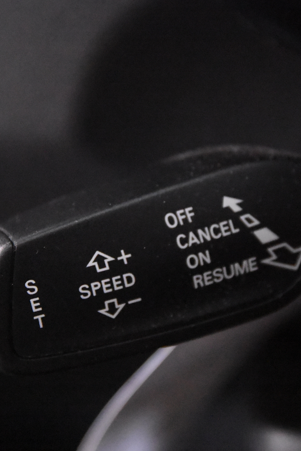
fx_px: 1981
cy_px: 226
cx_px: 131
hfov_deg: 8.7
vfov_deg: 13.0
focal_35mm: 158
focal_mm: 70
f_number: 4
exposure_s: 1/60
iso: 12800
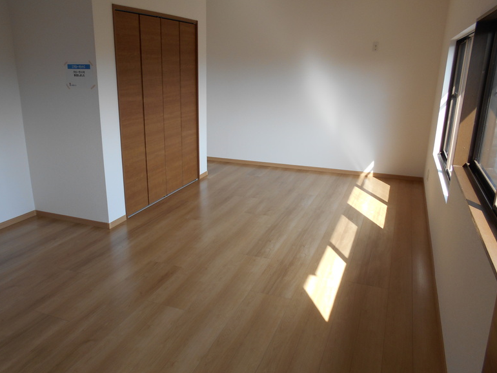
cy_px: 180
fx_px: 388
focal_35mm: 27
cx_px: 241
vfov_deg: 51.4
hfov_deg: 65.3
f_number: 3.2
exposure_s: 1/125
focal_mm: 4.6
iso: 80
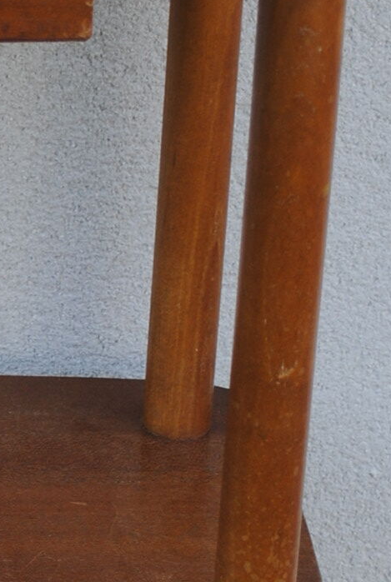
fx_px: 3629
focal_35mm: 224
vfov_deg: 9.1
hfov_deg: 6.1
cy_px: 575
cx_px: -170
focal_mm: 36
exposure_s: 1/125
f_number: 5.6
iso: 110
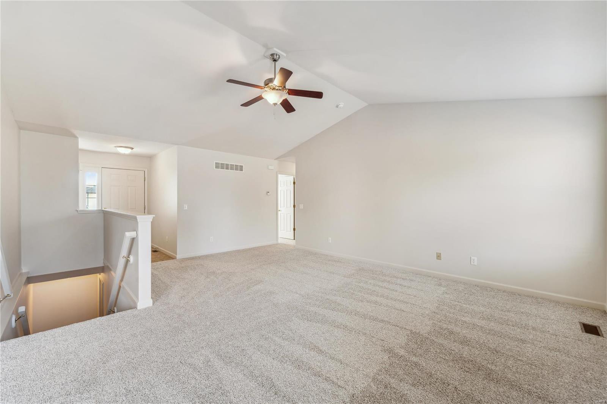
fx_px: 236
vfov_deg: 81.2
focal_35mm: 14
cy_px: 202
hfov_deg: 104.3
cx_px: 304
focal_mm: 14
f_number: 8
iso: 320
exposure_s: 1/13
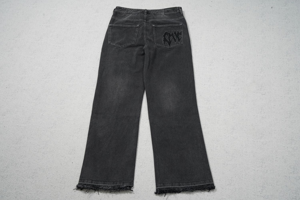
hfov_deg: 58.7
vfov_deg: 41.1
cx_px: 150
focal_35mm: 32
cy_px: 100
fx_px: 267
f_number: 10
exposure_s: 1/100
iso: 1600
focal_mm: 32
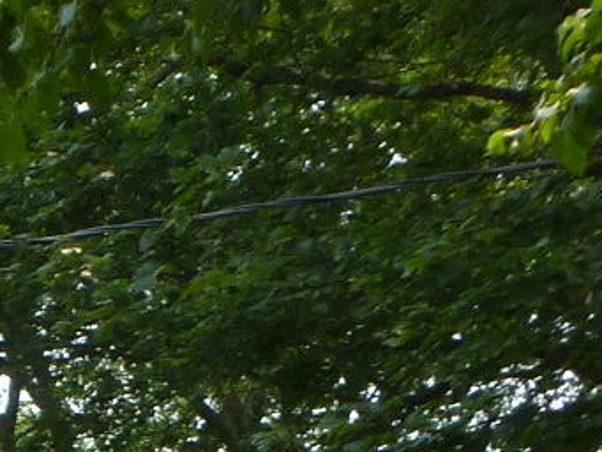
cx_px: -1087
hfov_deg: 7.3
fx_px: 4280
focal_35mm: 246
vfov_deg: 5.9
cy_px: 994
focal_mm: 7.4
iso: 80
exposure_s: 1/320
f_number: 3.7
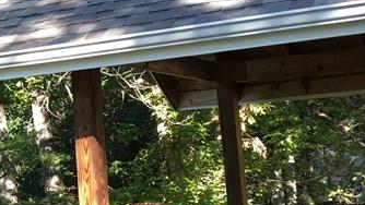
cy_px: 142
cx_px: -61
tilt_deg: +3.9
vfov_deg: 12.5
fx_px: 939
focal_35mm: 97
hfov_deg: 20.7
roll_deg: +3.2
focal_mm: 4.15
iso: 32
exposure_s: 1/120
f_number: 2.2
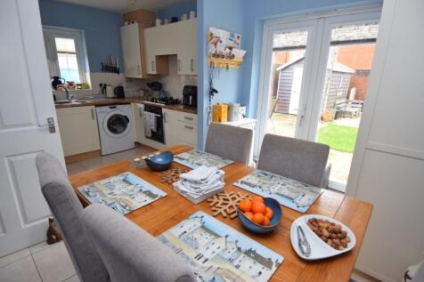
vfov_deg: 67.3
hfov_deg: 90.0
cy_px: 141
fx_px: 212
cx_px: 212
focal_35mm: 18
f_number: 4
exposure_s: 1/60
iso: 560
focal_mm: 12
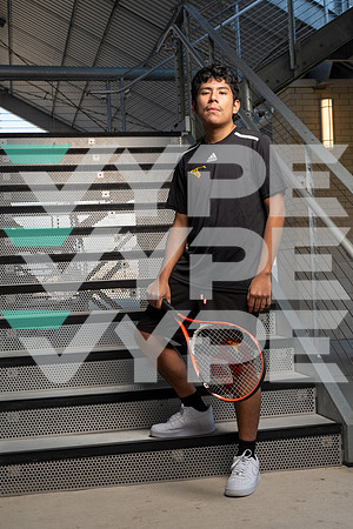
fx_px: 765
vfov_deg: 38.2
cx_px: 176
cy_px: 264
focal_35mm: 52
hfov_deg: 26.0
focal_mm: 52
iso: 250
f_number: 8
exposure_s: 1/250
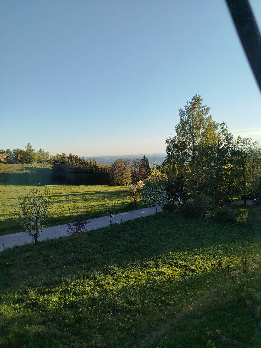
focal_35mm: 24
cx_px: 130
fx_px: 241
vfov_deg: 71.6
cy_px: 174
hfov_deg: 56.8
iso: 50
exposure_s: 1/413
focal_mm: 5.31
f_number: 1.7
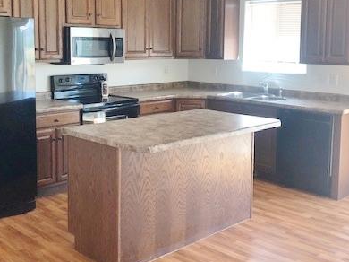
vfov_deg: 31.3
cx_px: 165
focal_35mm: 46
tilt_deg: -5.8
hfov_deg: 41.2
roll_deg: -0.2
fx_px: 463
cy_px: 94
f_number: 1.8
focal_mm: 3.99
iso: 32
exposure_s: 1/30
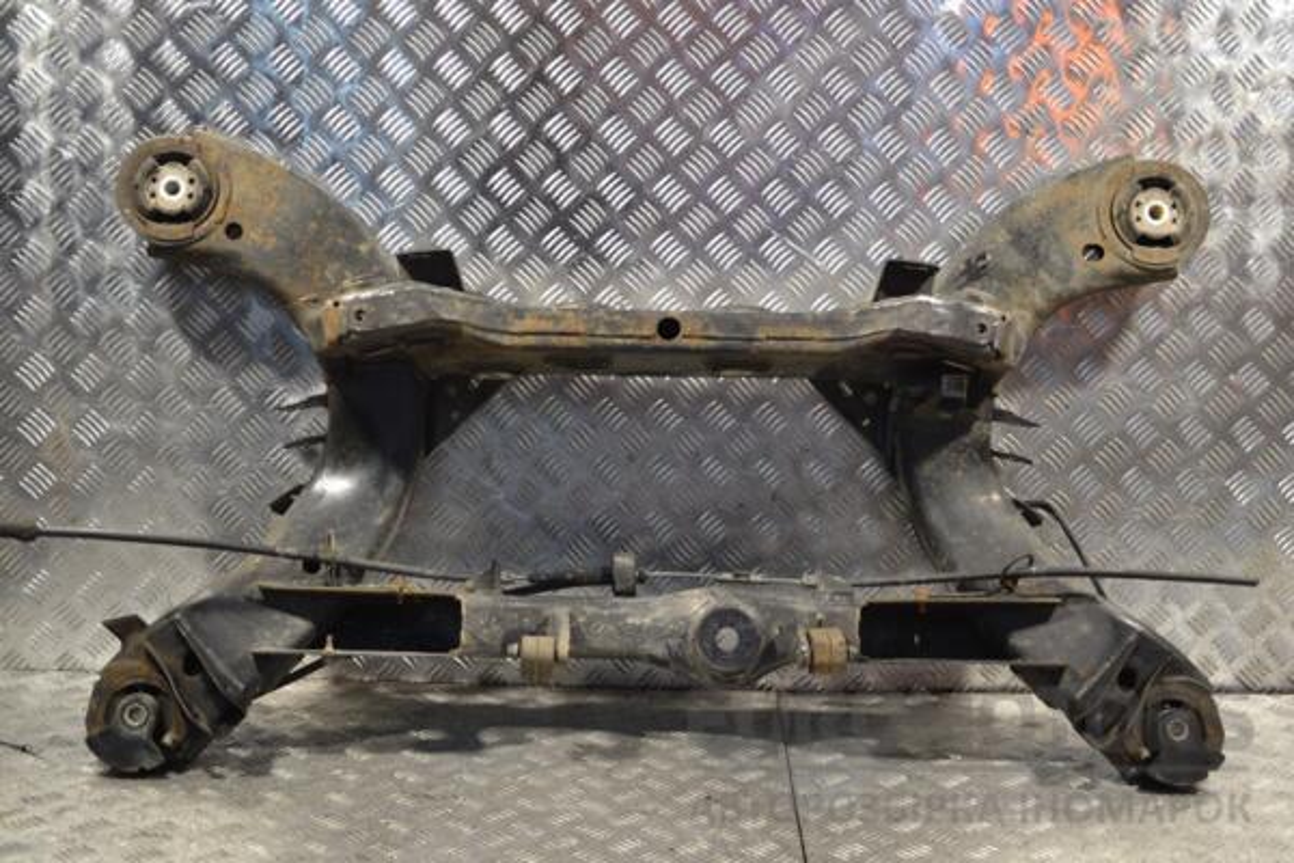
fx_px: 1941
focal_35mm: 54
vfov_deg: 25.1
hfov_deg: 36.9
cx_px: 647
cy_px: 432
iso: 400
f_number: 5
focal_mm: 36
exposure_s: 1/50
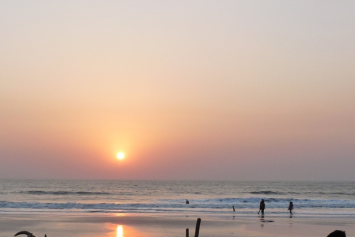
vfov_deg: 24.7
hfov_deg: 37.4
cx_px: 148
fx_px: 523
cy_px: 215
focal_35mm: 53
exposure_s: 1/200
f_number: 4
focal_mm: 4.8
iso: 160
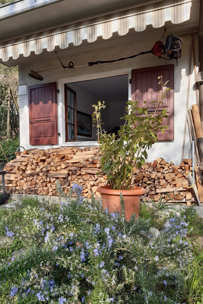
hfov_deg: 46.2
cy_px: 157
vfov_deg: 65.5
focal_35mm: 28
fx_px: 237
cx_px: 86
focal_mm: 3.92
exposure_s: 1/468
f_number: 1.7
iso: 40
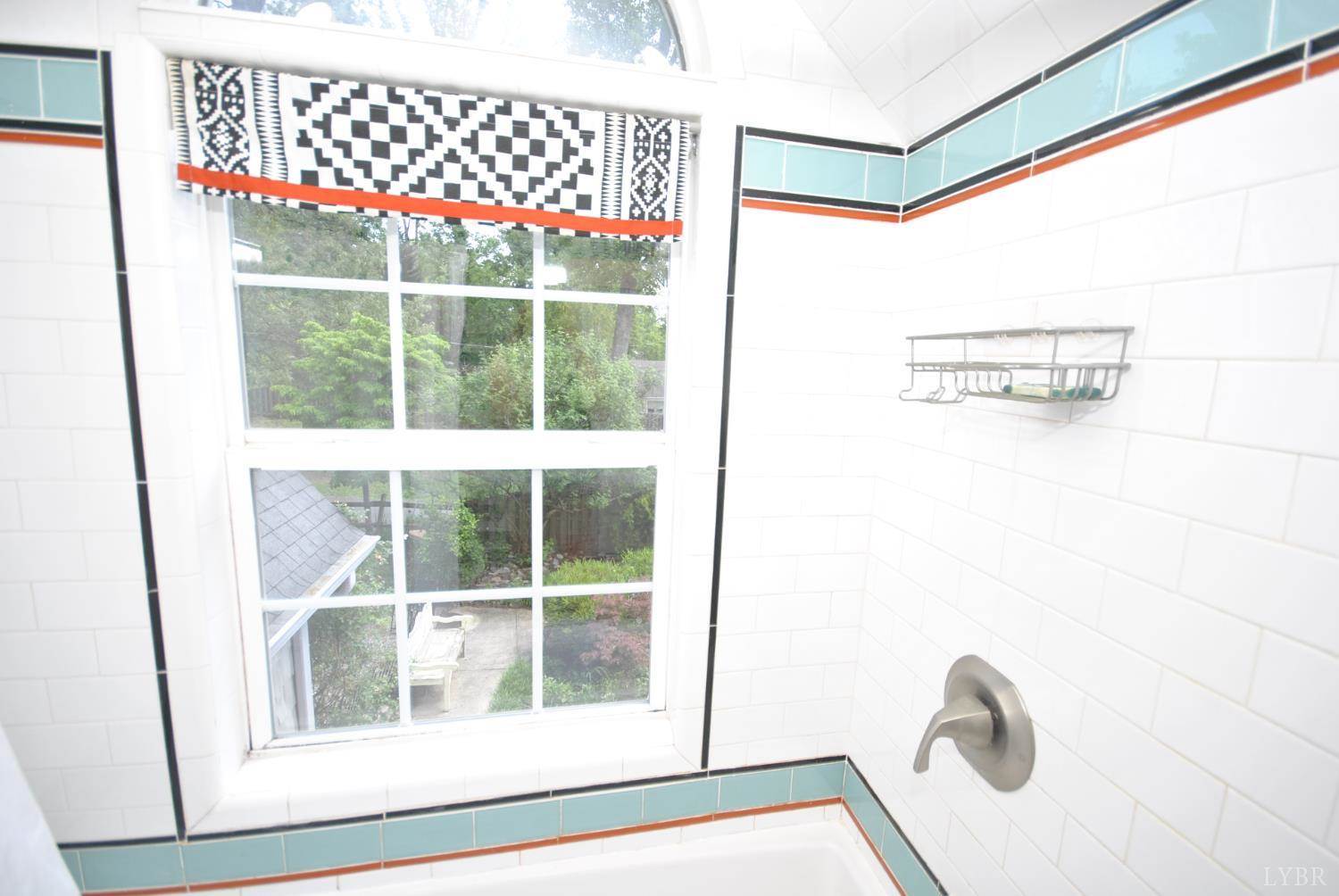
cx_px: 670
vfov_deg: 77.5
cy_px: 448
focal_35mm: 15
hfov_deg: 100.3
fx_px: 559
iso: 200
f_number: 4.5
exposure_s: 1/80
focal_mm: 10
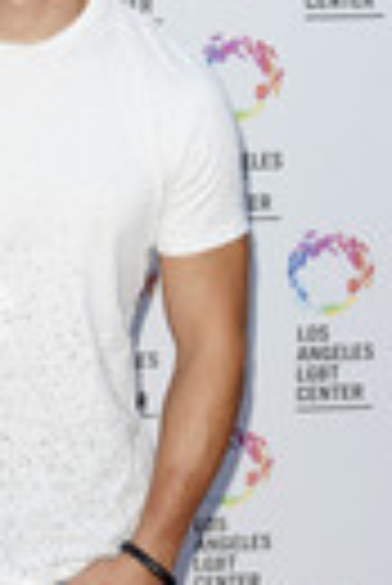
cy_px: 540
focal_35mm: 111
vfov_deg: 18.1
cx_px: -83
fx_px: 1808
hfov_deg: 12.1
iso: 400
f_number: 5
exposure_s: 1/320
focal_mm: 36
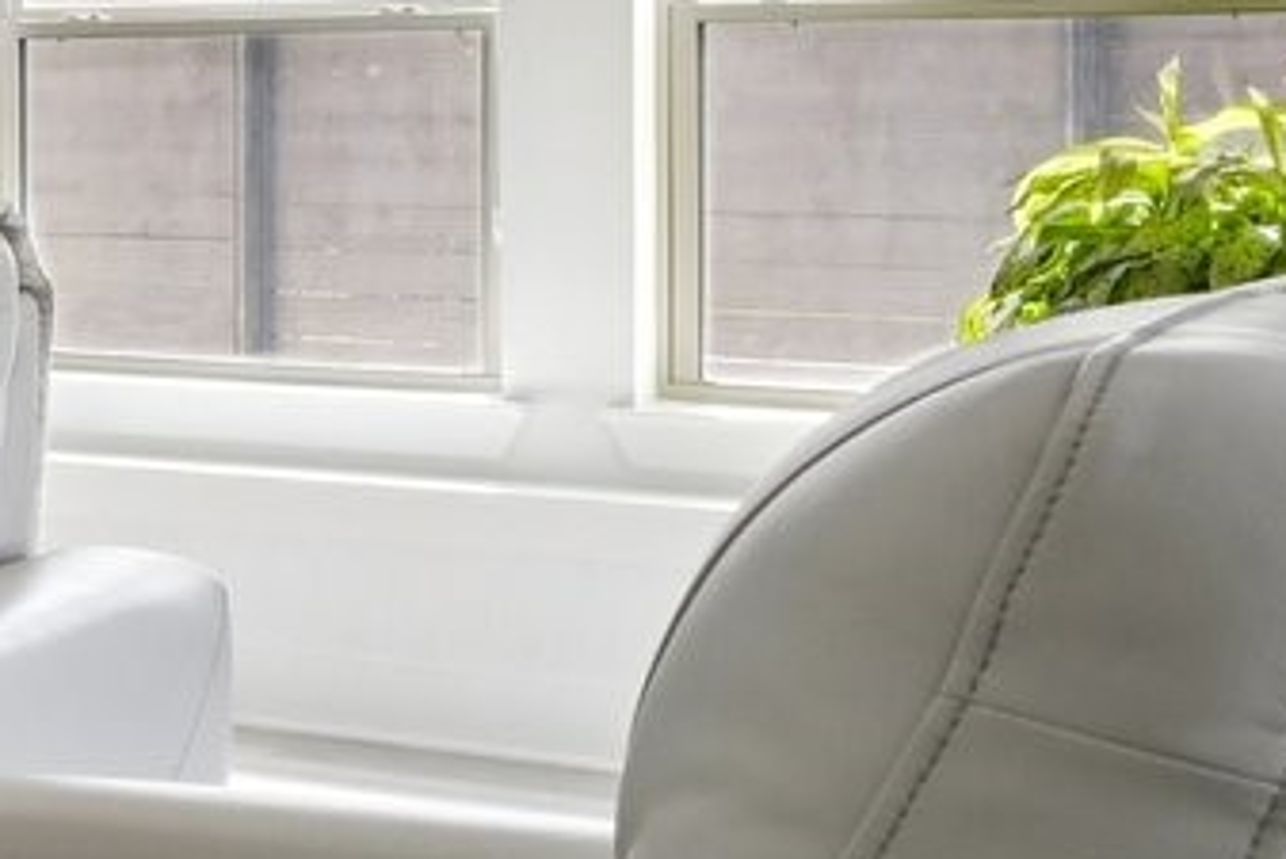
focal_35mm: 85
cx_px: -2202
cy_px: 90
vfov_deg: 15.9
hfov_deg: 13.0
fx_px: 3038
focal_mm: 14
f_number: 9
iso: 250
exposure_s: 1/60
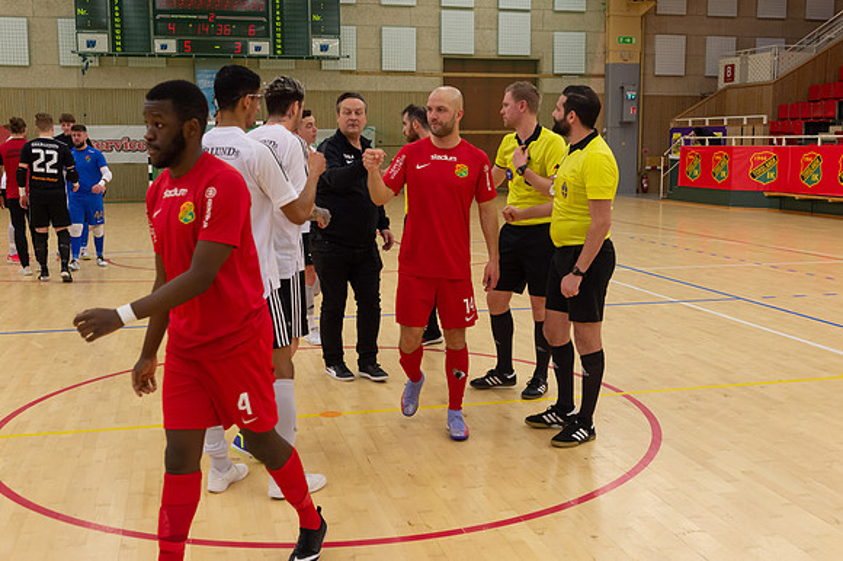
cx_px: 422
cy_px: 280
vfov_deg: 33.4
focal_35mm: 40
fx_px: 936
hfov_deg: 48.5
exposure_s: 1/320
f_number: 4
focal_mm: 40
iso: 1100
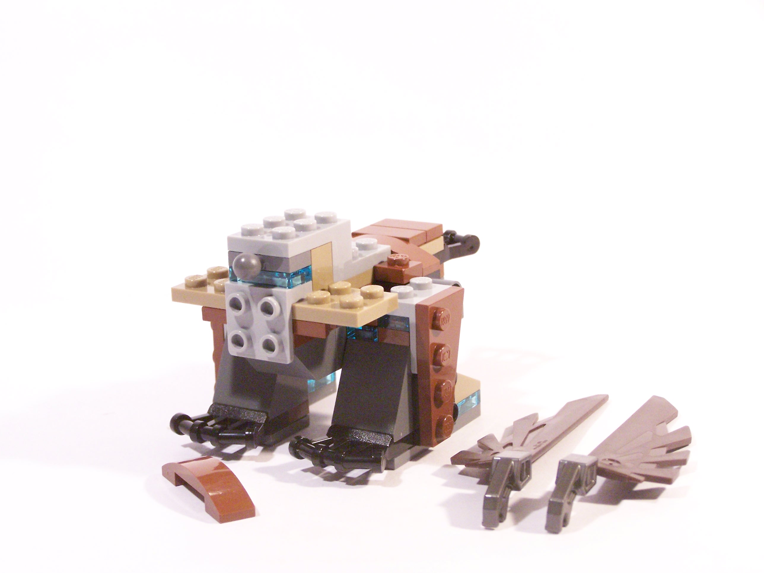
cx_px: 382
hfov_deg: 26.0
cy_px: 286
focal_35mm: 75
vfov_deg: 19.6
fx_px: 1655
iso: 400
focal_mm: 12.4
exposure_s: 1/30
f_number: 3.6
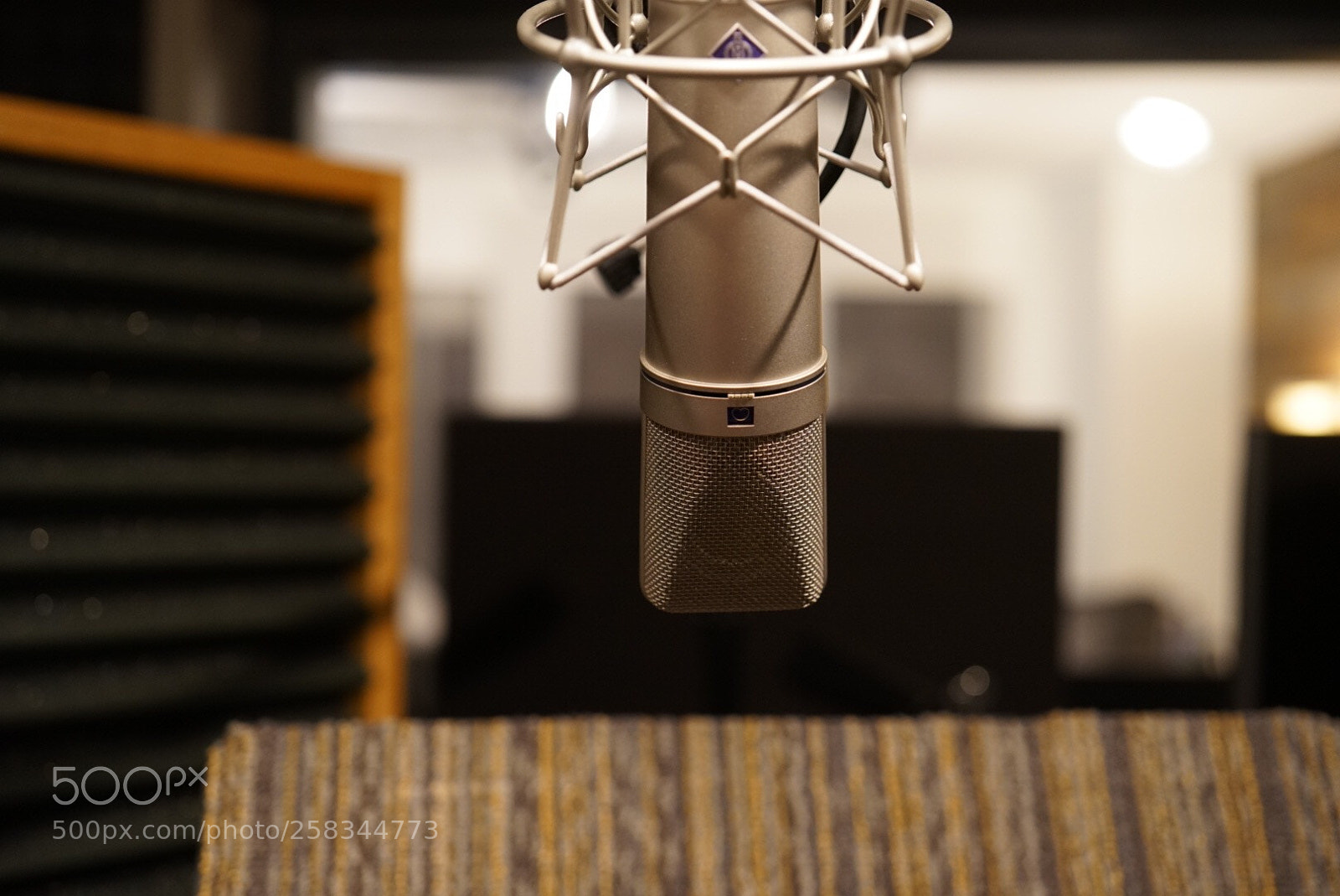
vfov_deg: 27.0
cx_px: 670
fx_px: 1862
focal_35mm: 50
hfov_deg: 39.6
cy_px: 448
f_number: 3.2
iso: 1600
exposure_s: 1/60
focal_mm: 50
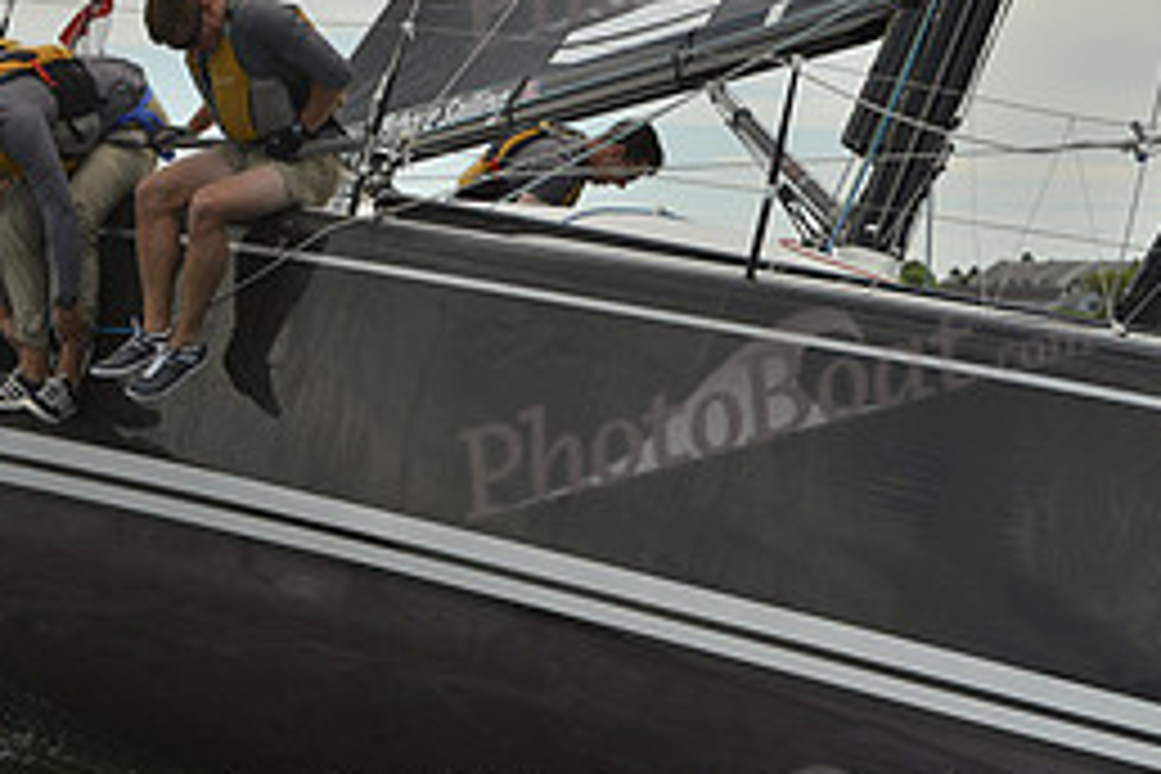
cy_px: 232
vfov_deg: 6.0
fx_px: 7385
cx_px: 230
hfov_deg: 9.0
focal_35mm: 229
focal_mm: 102
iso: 280
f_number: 7.1
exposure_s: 1/1600
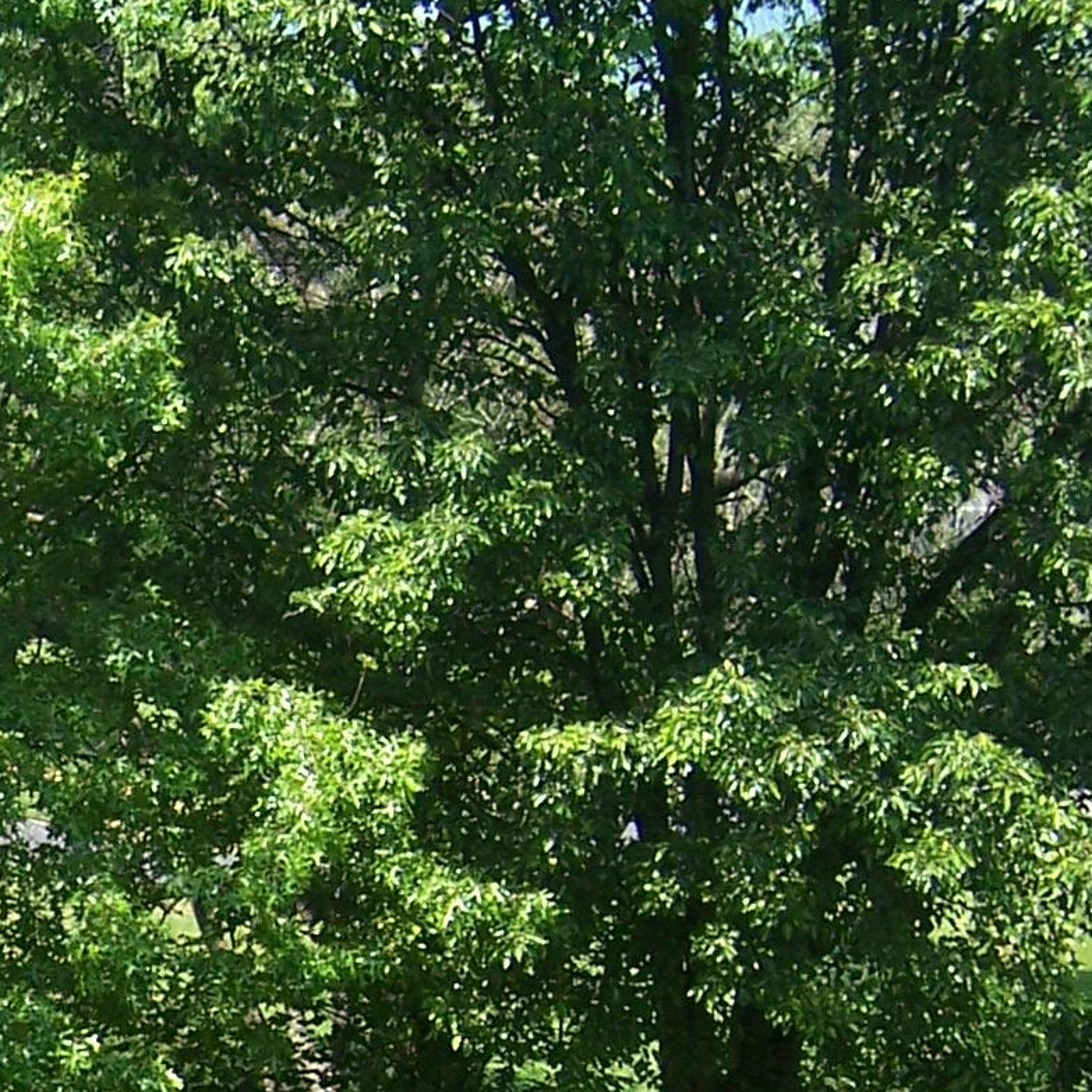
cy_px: 1141
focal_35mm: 104
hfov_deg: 16.0
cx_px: -257
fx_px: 3712
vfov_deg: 16.3
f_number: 4
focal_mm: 6.7
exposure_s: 1/250
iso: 80
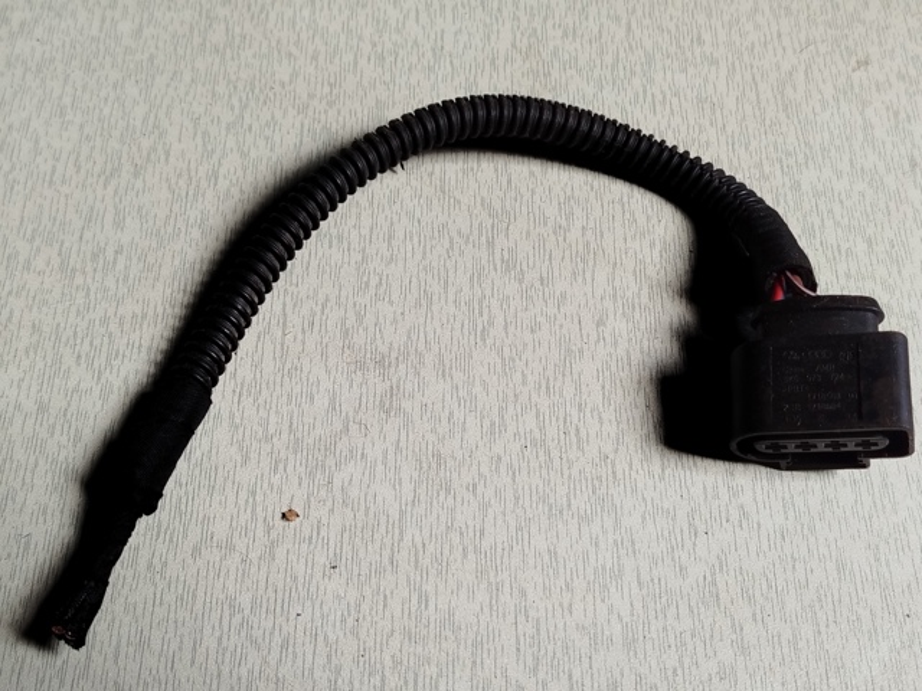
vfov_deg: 30.3
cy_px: 346
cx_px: 461
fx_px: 1278
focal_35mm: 48
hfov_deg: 39.7
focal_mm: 5.31
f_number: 1.7
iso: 80
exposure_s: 1/50
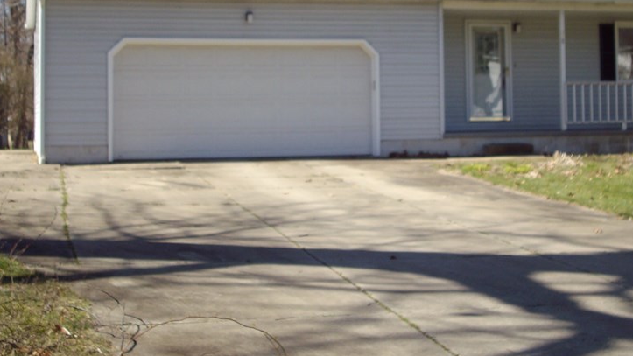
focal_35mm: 71
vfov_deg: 16.8
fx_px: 1192
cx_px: 352
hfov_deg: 29.7
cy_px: 52
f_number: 3.1
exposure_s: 1/500
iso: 80
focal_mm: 7.6
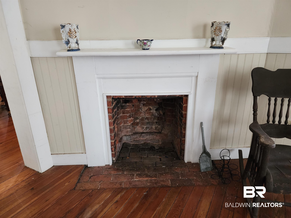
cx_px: 146
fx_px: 193
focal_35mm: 23
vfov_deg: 58.9
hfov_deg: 73.9
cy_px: 109
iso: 640
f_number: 1.8
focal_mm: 6.4
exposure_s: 1/60
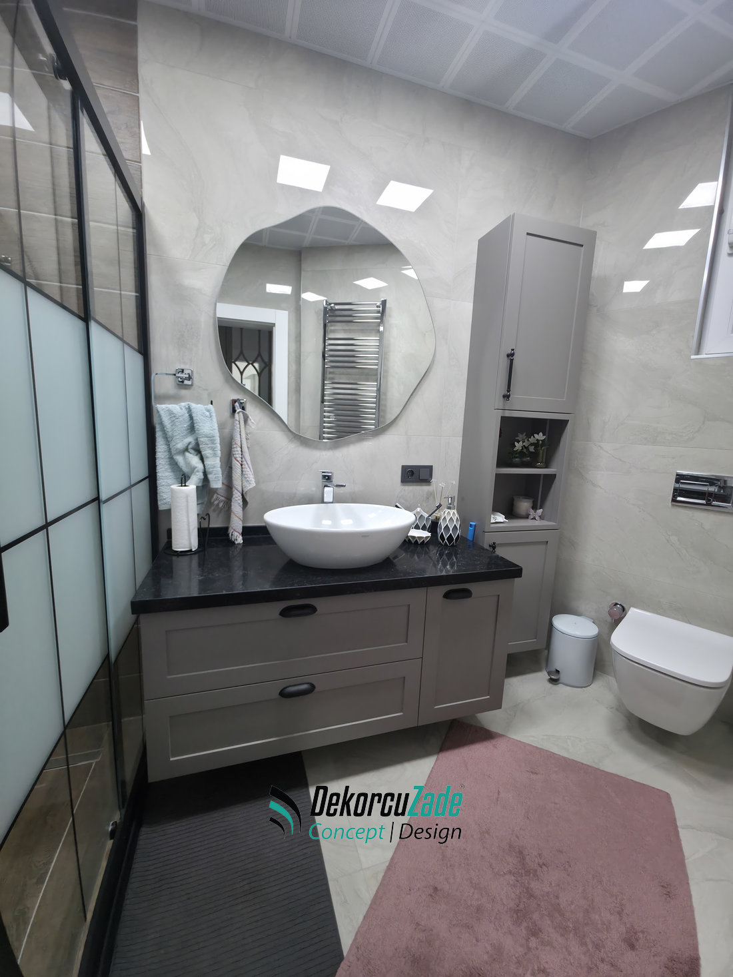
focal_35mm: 13
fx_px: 367
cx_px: 366
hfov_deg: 89.9
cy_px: 488
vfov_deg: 106.2
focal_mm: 2.2
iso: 100
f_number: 1.9
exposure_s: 1/50
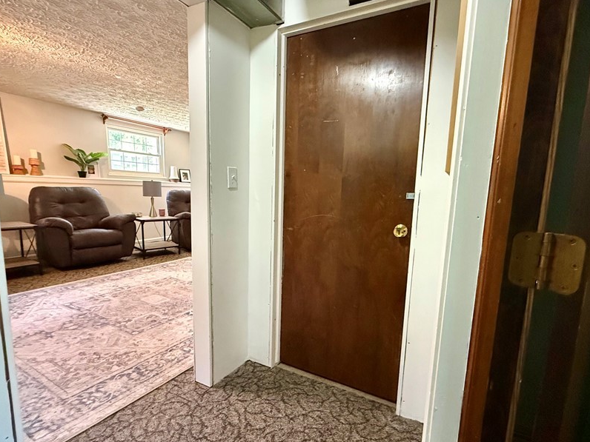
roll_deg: -1.9
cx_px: 310
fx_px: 307
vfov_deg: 71.5
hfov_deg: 87.7
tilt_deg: -7.3
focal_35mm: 18
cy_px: 235
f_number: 2.2
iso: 1000
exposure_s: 1/60
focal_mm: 2.22
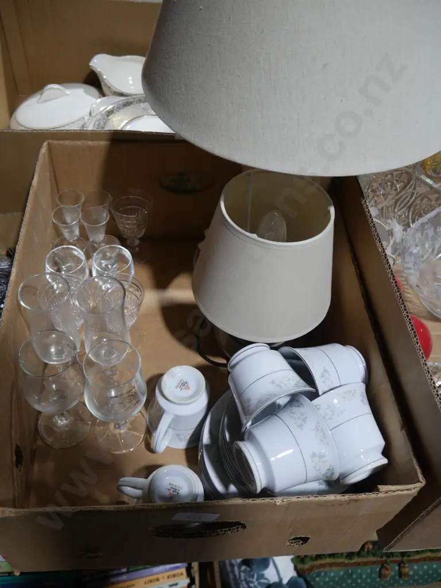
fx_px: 510
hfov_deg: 46.8
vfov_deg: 60.0
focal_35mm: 30
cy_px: 294
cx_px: 220
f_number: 3.6
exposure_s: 1/80
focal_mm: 15
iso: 200
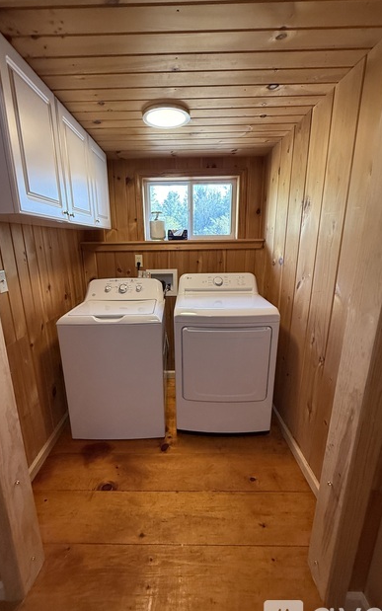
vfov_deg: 97.8
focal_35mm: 16
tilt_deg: -13.7
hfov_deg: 71.2
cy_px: 310
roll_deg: -0.2
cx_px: 177
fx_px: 266
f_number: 2.2
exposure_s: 1/120
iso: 320
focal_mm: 2.22
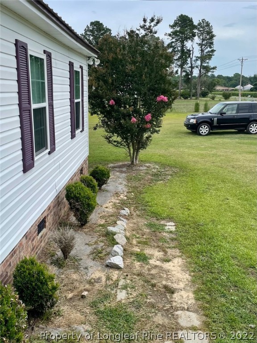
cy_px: 172
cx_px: 128
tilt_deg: -12.5
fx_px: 257
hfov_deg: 53.1
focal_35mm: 26
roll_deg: +0.1
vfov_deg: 67.3
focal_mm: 4.2
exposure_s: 1/3610
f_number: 1.6
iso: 32
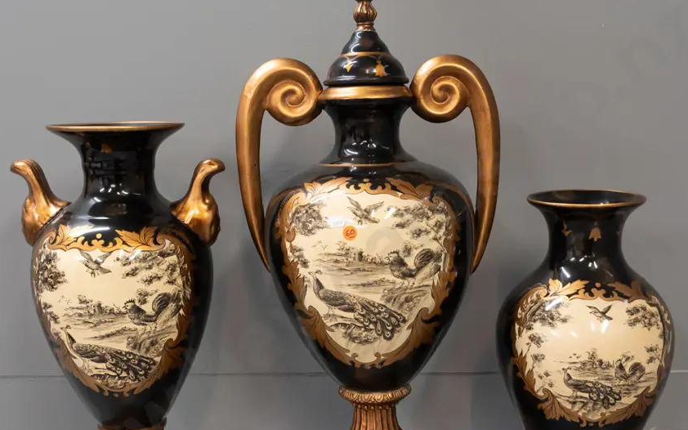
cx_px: 358
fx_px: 919
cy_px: 271
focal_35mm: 49
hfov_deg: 41.1
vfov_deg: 26.2
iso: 2500
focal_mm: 19
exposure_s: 1/100
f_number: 5
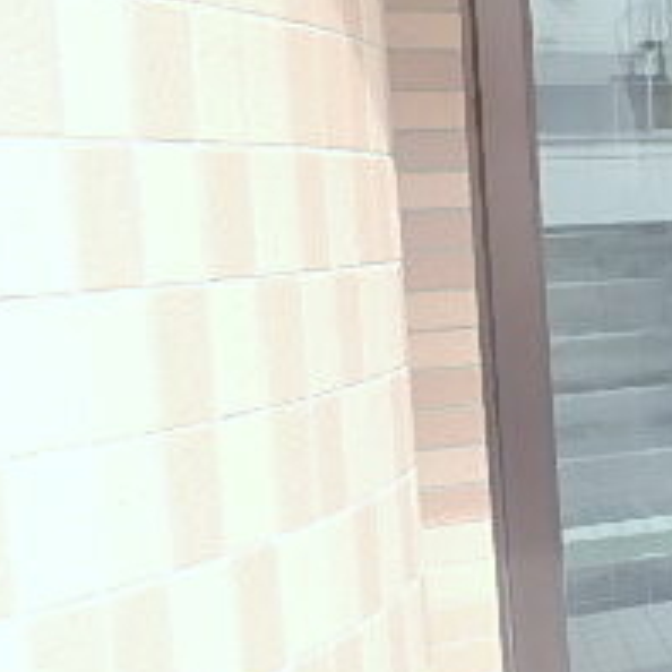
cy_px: 288
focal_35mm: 60
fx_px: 1318
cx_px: 1069
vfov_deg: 28.6
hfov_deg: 22.3
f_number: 3.5
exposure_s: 1/80
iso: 125
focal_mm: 3.7
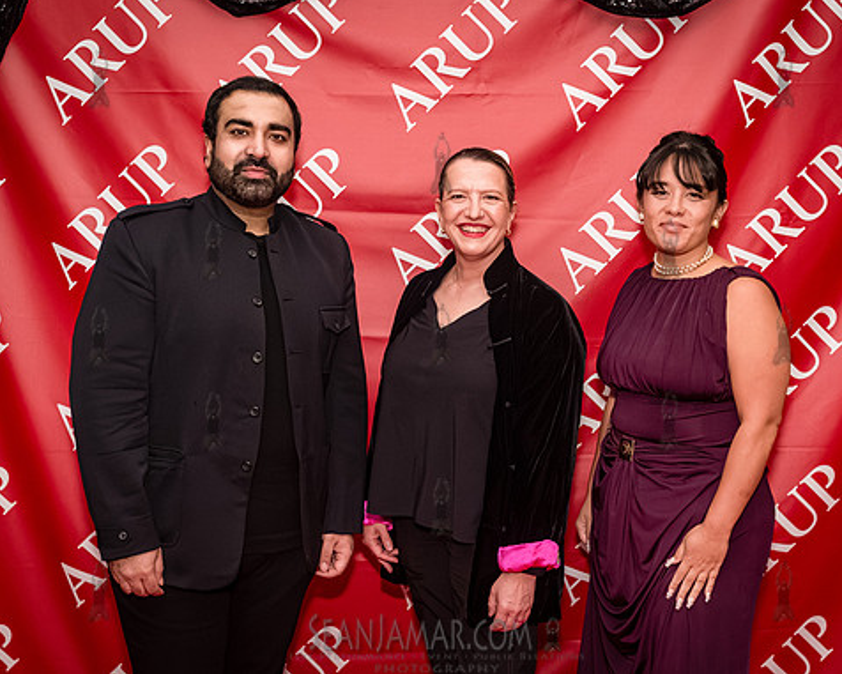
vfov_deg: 29.1
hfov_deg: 36.0
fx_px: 1296
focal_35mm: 52
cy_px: 318
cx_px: 456
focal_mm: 35
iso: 8000
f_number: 5
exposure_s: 1/400
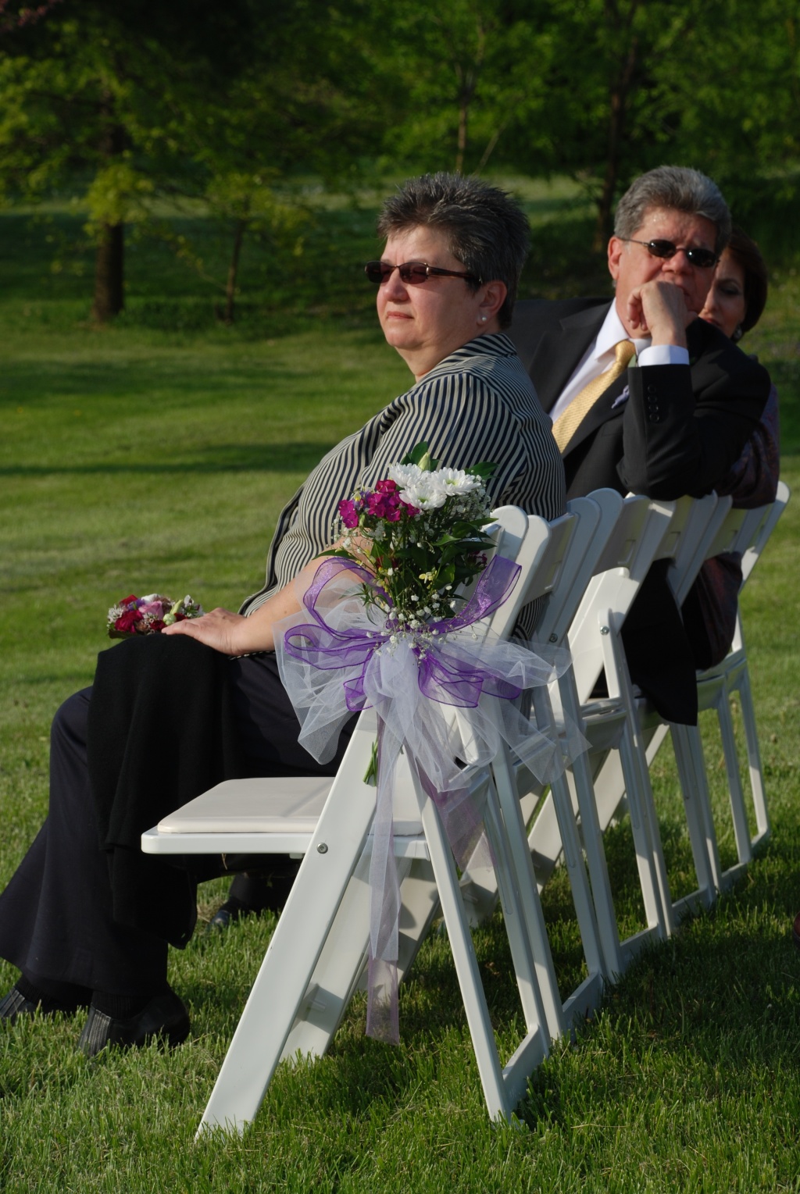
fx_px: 3489
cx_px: 400
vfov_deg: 19.4
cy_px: 597
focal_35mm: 105
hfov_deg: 13.1
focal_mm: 70
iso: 100
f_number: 8
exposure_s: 1/200
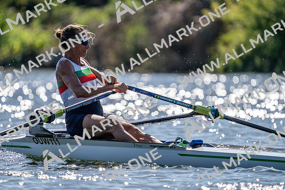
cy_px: 95
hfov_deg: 3.6
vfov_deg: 2.4
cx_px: 142
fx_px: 4474
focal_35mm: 565
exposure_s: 1/2000
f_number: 6.3
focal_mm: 565
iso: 200
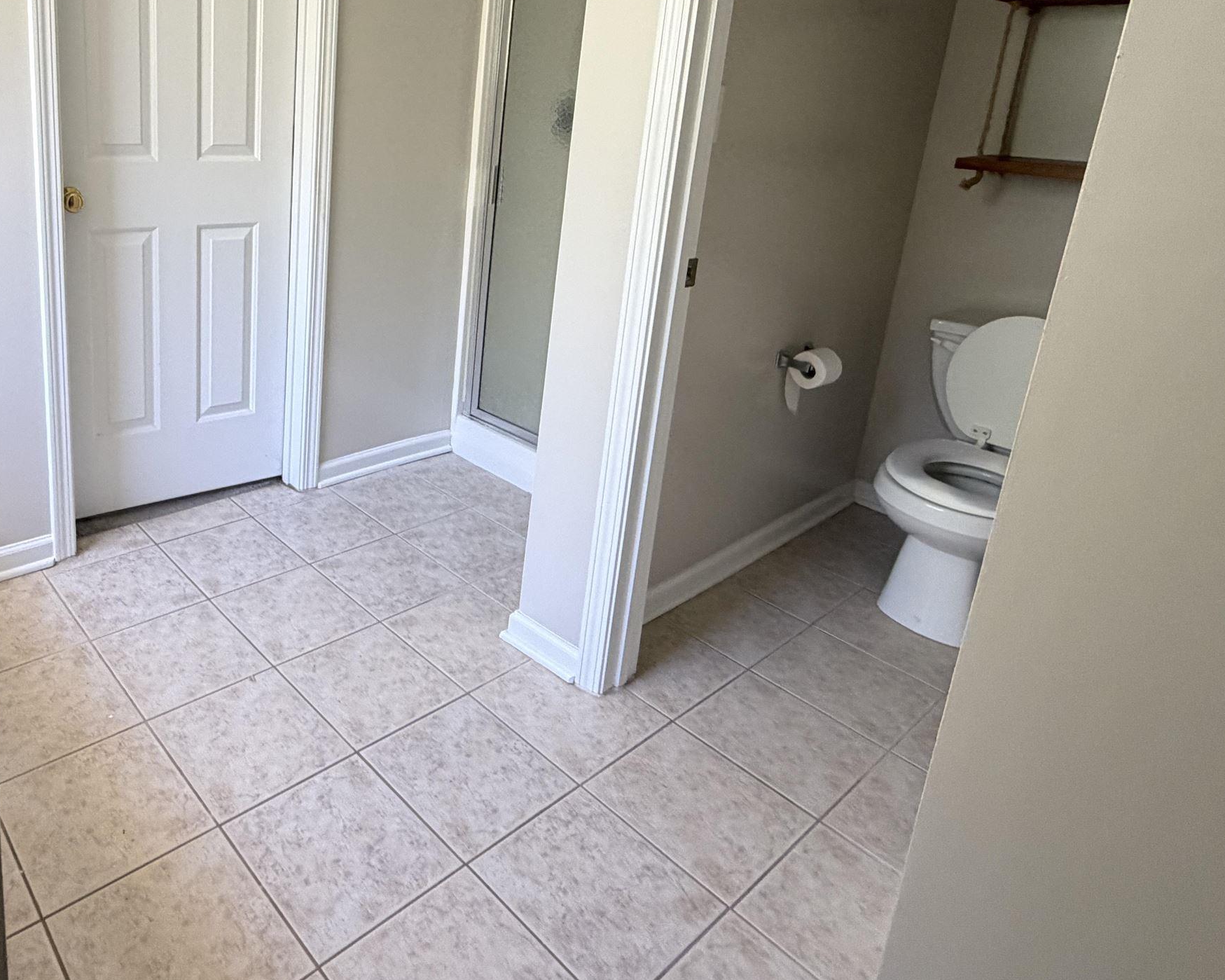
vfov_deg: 57.1
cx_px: 361
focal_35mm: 24
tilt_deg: -14.4
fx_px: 870
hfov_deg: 67.3
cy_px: 304
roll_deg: -2.3
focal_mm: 2.22
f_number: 2.2
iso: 320
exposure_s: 1/71
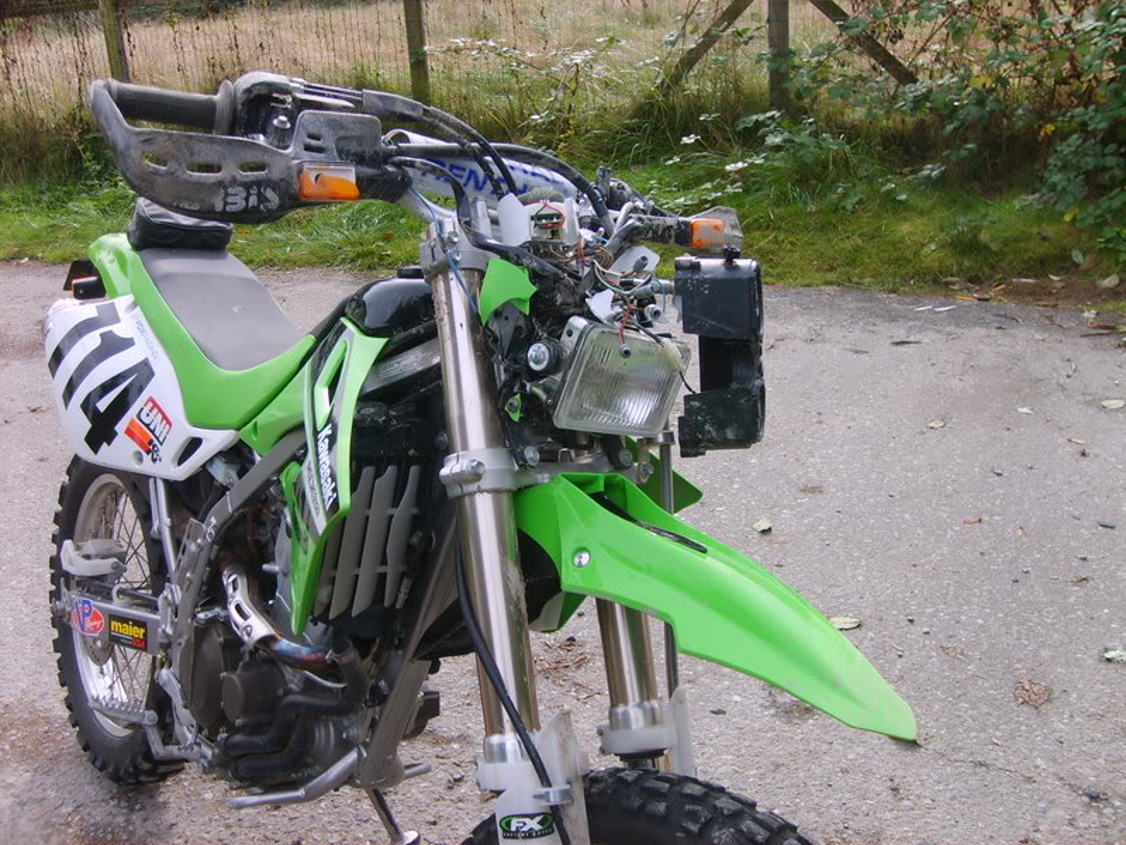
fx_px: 1138
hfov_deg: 52.6
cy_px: 422
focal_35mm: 35
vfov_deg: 40.7
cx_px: 563
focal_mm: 5.8
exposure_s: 1/250
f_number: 2.8
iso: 50
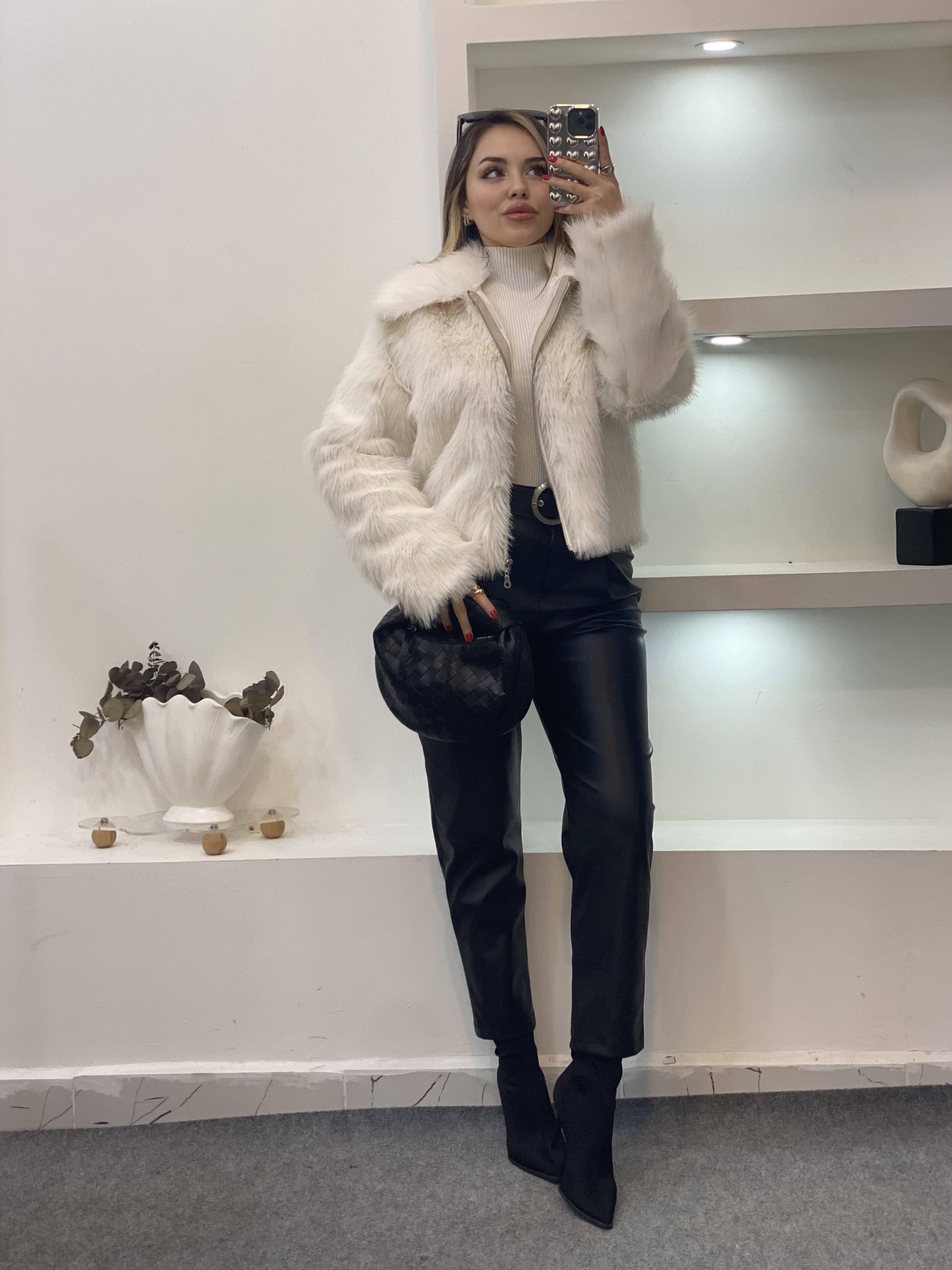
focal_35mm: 52
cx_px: 476
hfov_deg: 28.0
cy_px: 635
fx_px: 1907
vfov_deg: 36.8
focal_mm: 6
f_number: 2
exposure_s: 1/100
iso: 64
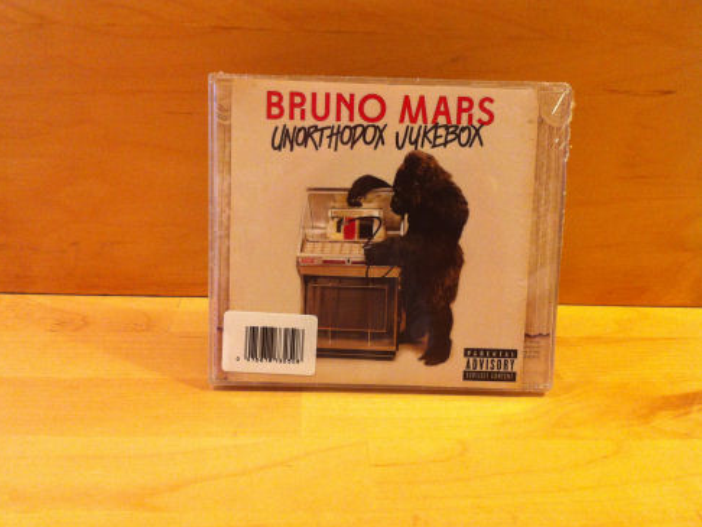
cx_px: 344
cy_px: 259
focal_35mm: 36
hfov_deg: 51.3
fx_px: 730
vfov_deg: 39.7
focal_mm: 3.85
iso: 250
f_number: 2.8
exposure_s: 1/15
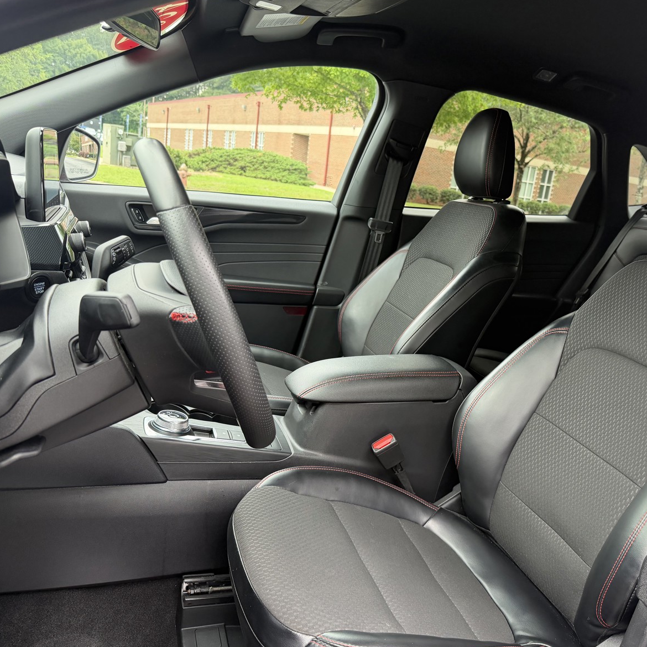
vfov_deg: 55.6
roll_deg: -7.7
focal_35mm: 29
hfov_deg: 54.8
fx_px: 613
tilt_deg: -13.1
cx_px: 414
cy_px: 327
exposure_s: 1/133
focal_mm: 6.76
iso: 200
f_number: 1.78
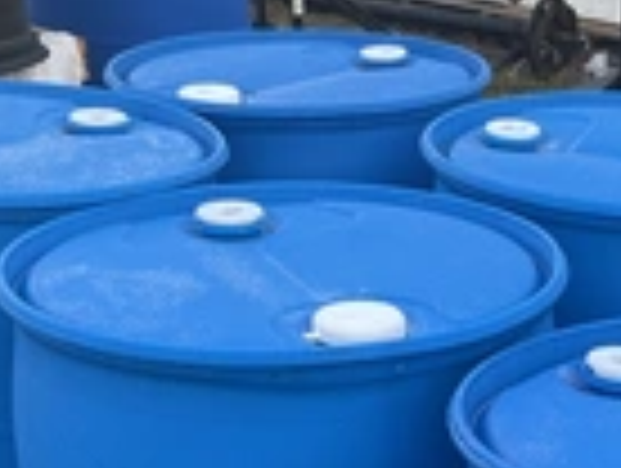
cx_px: 554
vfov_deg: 16.8
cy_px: 585
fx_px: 1510
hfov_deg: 22.7
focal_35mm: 84
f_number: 1.8
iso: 32
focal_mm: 3
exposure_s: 1/122
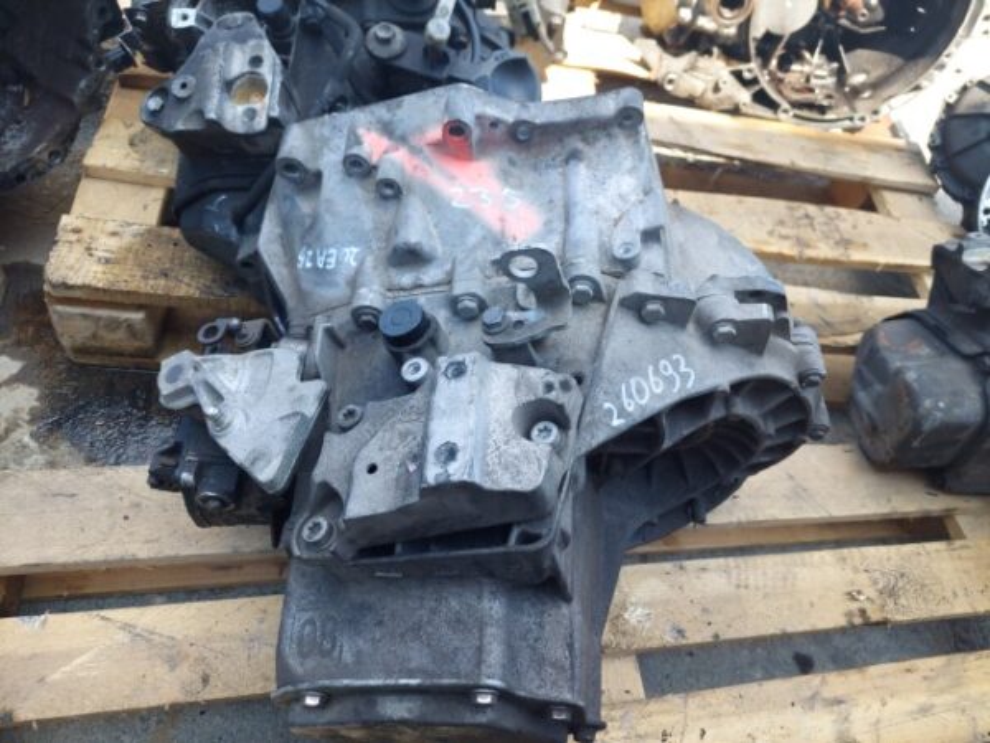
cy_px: 372
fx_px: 715
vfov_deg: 54.9
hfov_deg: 69.4
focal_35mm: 25
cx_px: 495
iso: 40
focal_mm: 5.23
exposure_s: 1/198
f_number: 1.8
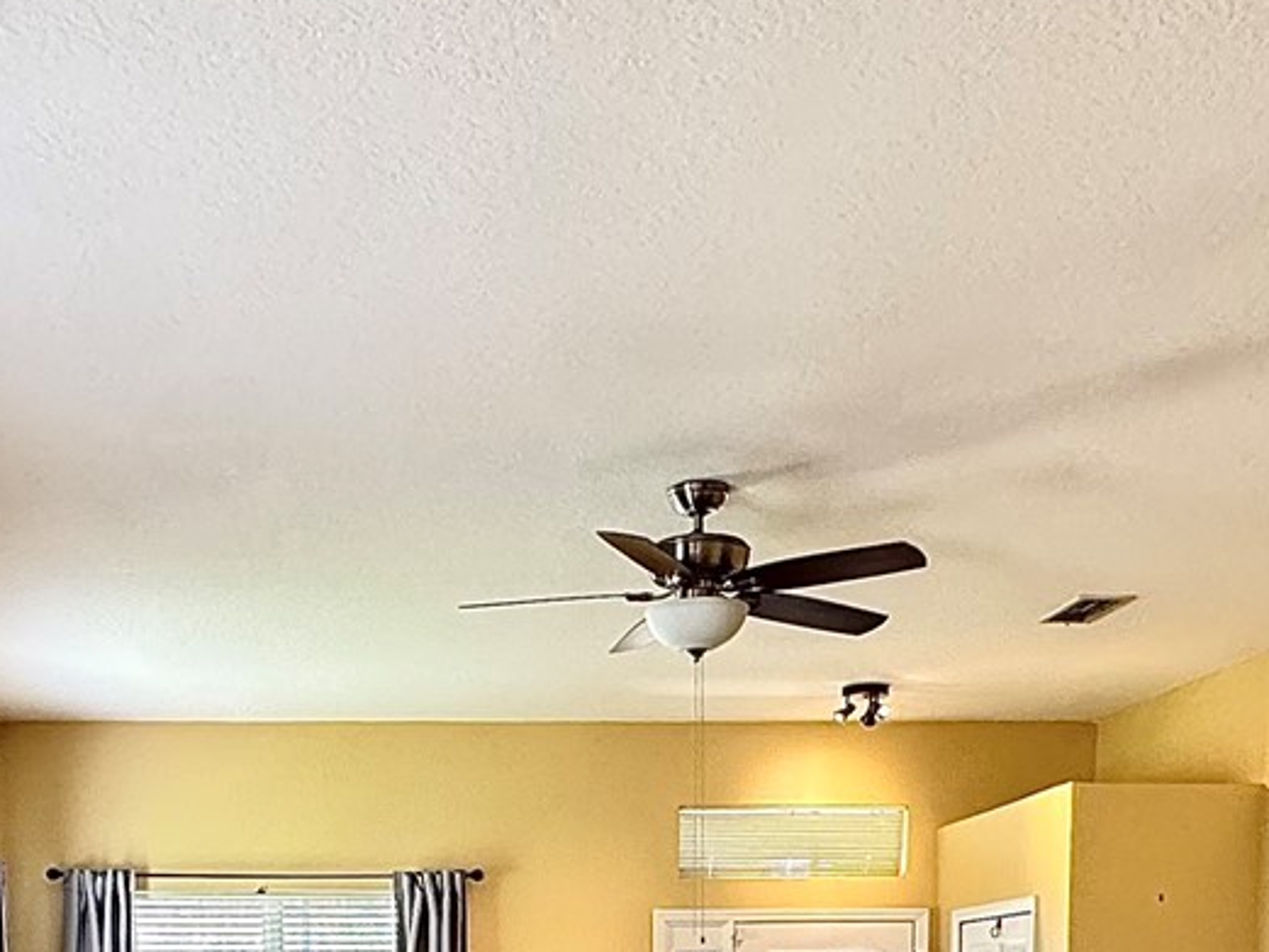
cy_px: 1152
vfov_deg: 28.9
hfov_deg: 43.4
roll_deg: +0.5
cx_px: 453
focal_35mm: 43
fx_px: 1577
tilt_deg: -5.6
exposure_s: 1/60
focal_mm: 2.22
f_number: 2.2
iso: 320
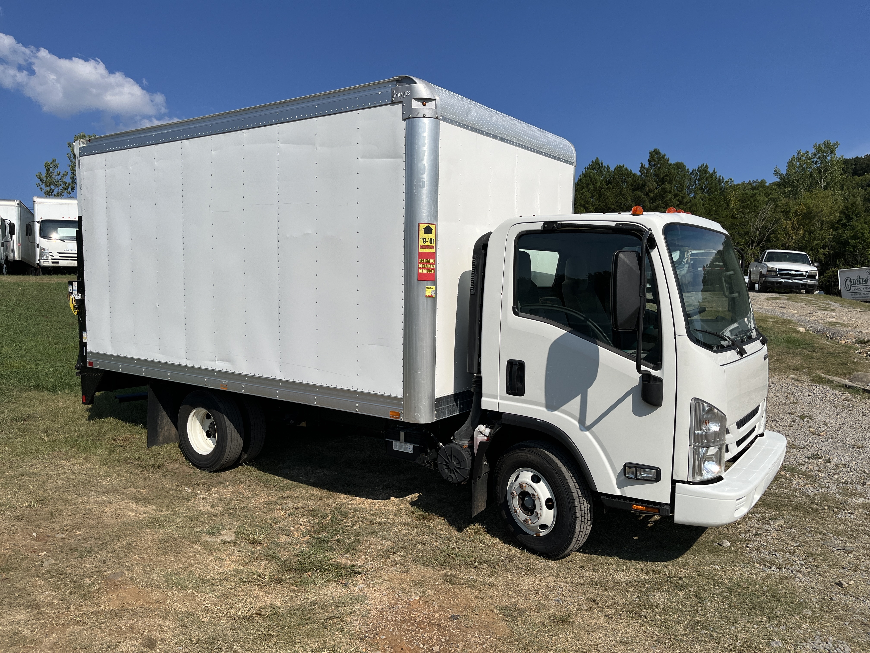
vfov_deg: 53.1
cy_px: 326
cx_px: 435
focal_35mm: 26
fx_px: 653
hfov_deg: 67.3
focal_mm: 5.1
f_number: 1.6
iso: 50
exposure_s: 1/6897
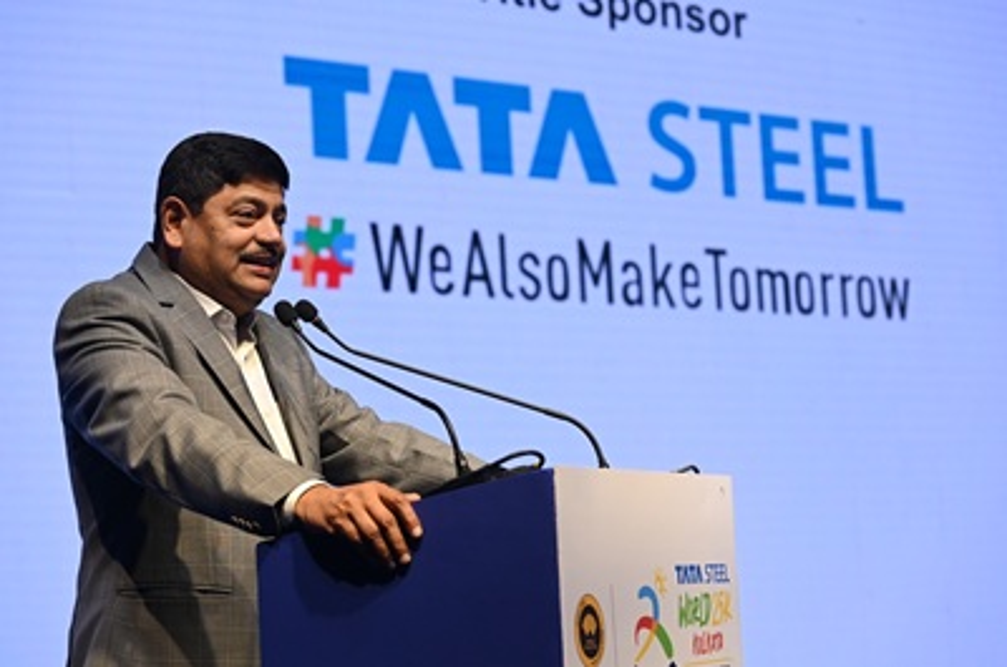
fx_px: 2289
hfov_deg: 24.8
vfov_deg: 16.6
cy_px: 334
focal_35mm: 82
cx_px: 504
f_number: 5
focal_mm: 82
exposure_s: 1/400
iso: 1600
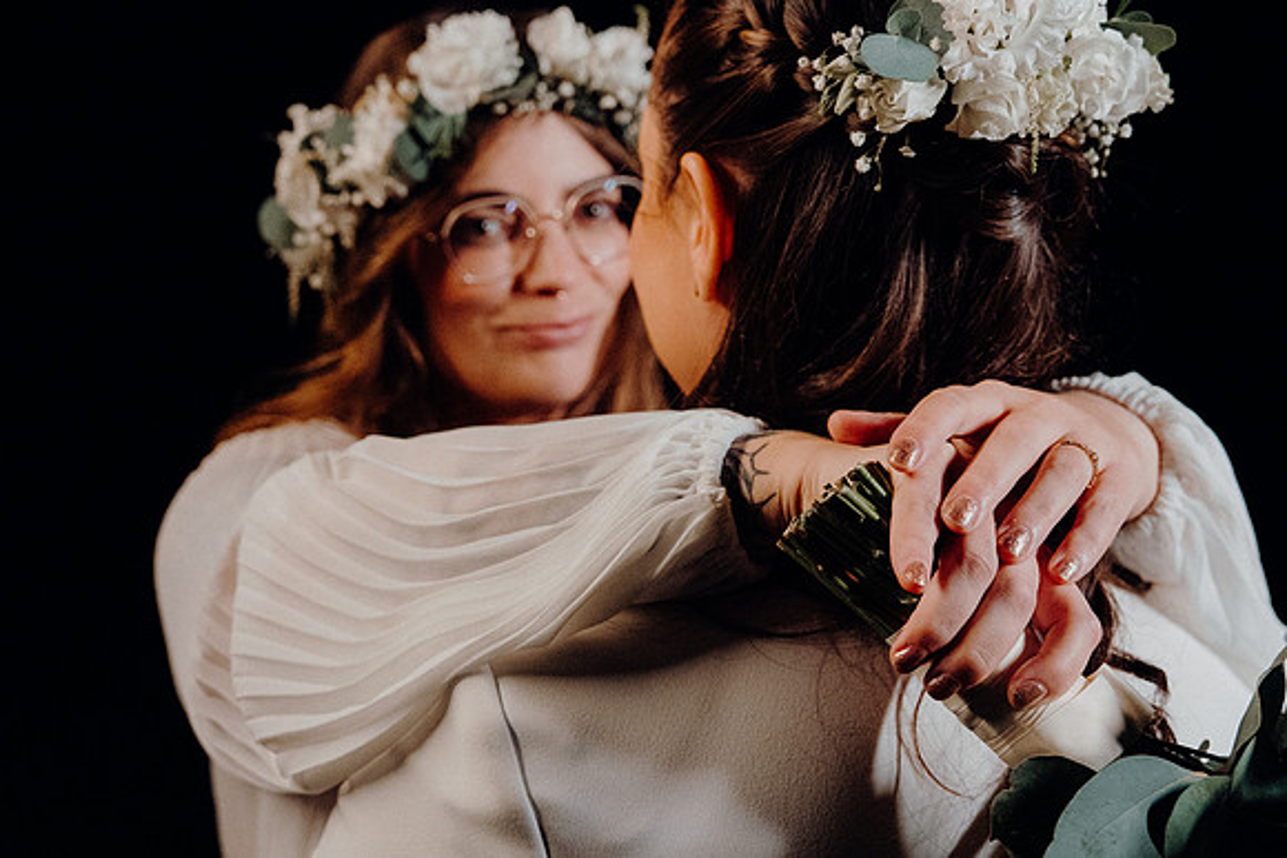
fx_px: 1967
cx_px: 644
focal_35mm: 55
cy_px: 429
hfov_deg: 36.2
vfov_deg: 24.6
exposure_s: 1/160
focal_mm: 37
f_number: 3.5
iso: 4000
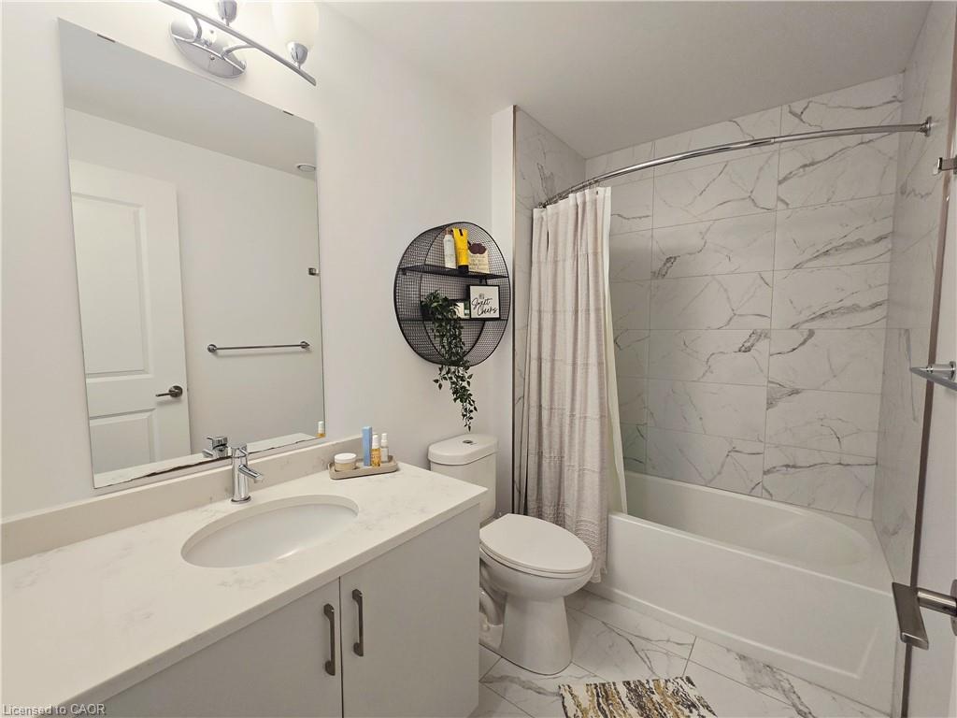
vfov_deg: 89.9
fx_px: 359
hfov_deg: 106.2
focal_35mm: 13
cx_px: 478
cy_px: 359
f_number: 2.2
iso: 125
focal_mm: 2.2
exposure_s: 1/60.2
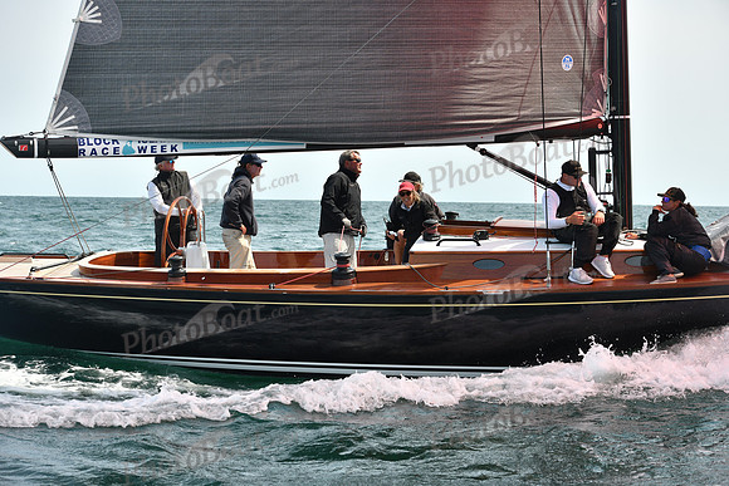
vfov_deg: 17.5
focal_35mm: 78
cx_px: 364
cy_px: 243
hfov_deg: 26.0
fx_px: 1580
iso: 320
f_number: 5.6
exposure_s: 1/1250
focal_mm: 78
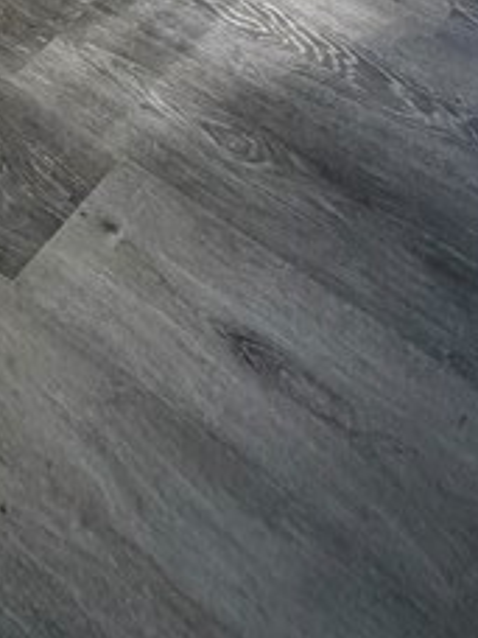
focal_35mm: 63
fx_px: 1160
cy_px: -700
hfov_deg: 22.7
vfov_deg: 18.0
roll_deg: -0.9
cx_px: 425
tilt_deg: -12.1
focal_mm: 2.22
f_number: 2.2
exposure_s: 1/121
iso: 100
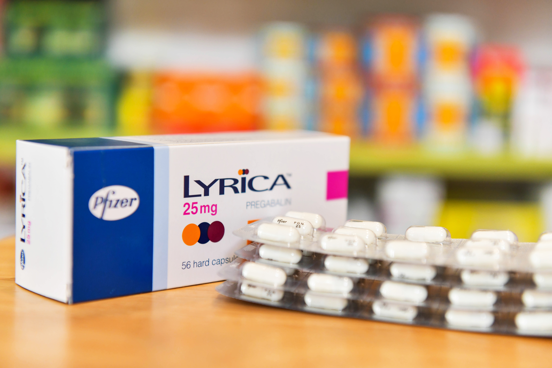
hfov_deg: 28.8
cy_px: 184
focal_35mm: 70
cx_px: 276
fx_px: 1073
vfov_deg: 19.5
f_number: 4
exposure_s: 1/60
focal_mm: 70
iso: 800
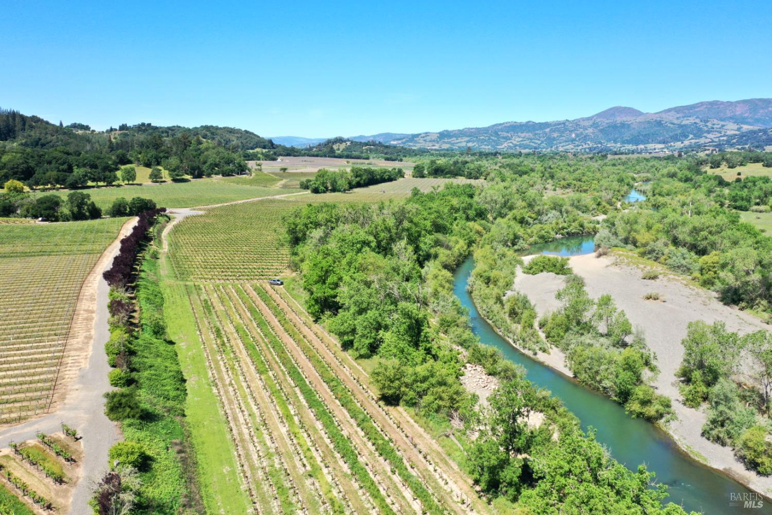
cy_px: 258
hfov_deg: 65.5
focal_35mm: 28
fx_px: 600
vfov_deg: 46.4
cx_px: 386
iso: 100
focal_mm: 10.26
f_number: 6.3
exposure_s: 1/240
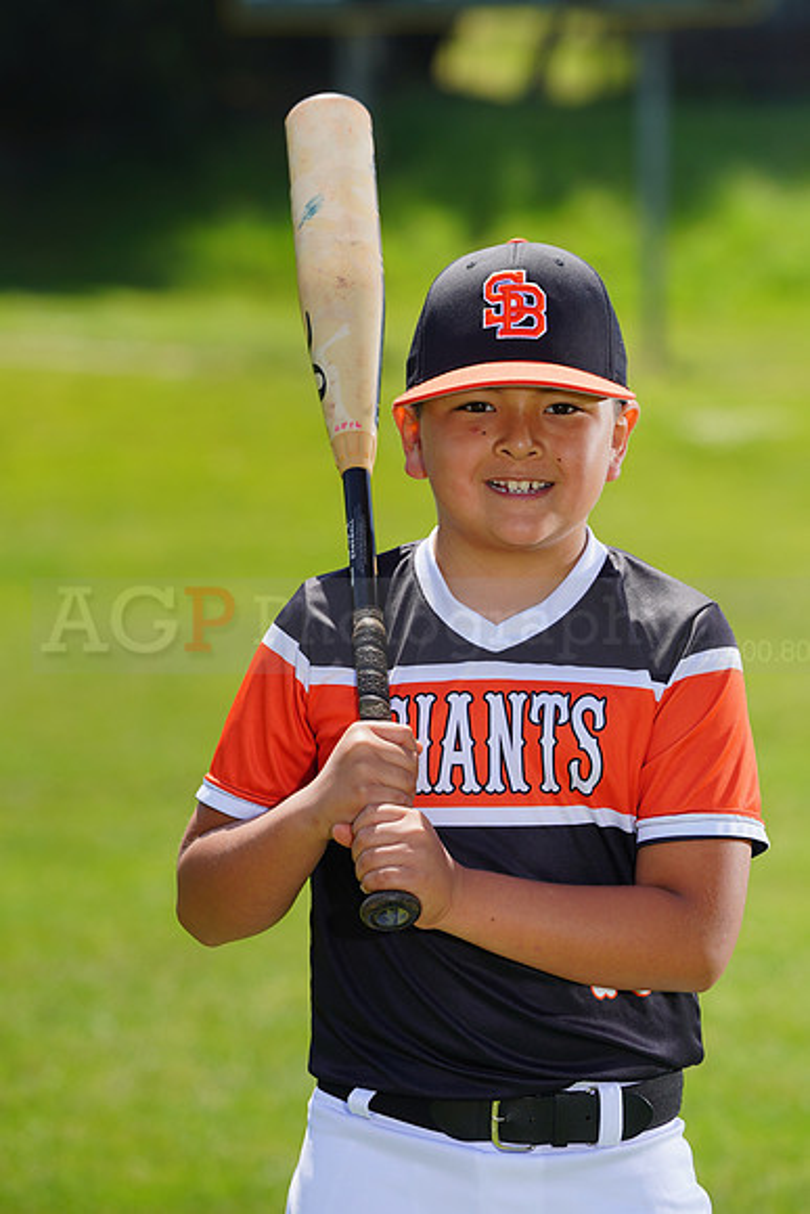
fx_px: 8128
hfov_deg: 5.7
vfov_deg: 8.5
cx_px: 405
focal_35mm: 241
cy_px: 607
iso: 100
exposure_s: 1/250
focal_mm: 241
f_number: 8
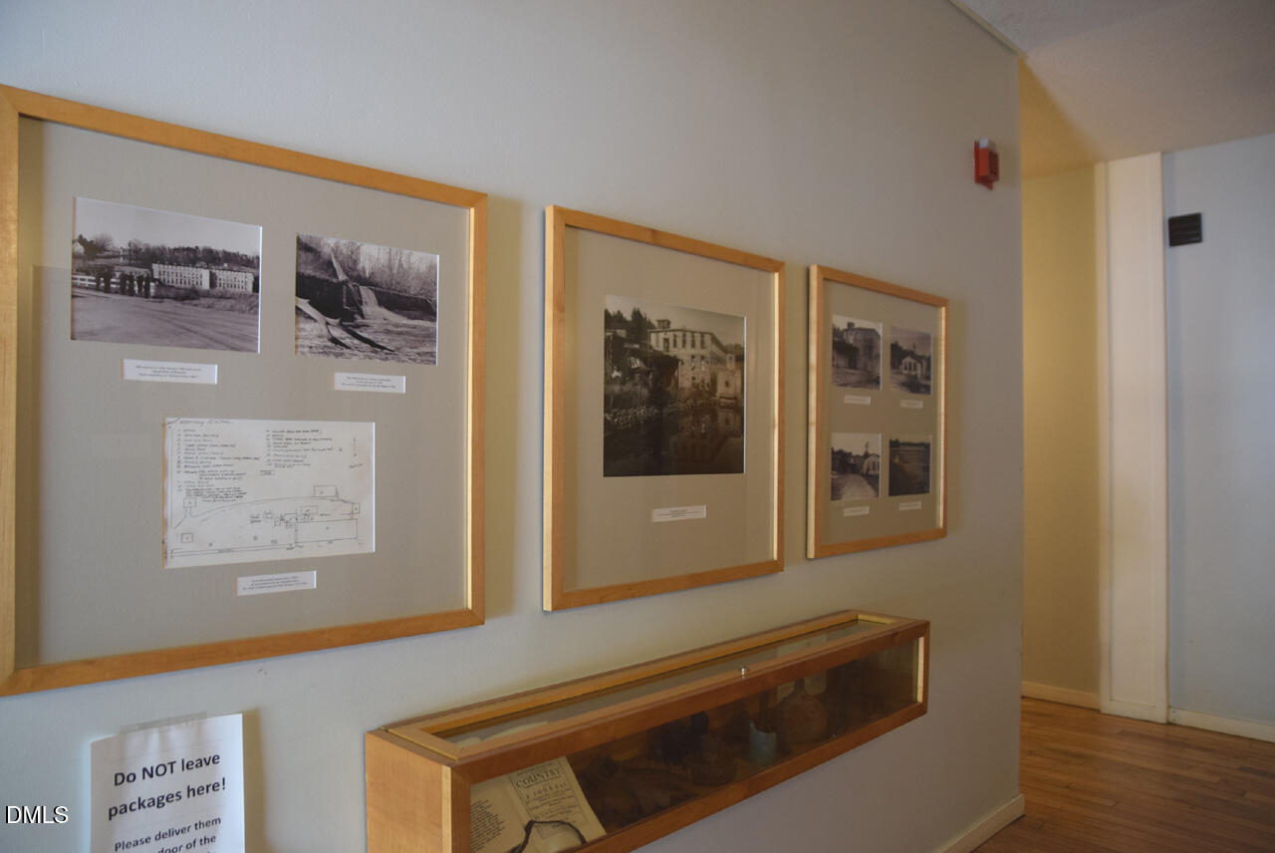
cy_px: 426
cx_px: 638
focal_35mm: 26
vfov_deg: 50.5
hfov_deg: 70.4
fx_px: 904
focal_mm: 17
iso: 900
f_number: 2.8
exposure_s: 1/60
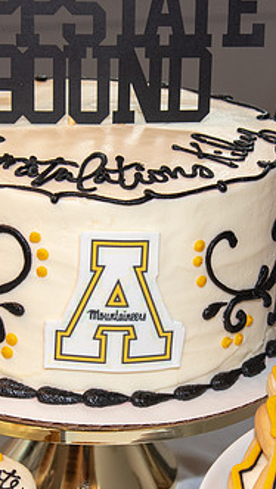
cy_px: 273
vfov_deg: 16.6
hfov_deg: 9.4
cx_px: 151
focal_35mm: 129
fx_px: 1677
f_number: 5.6
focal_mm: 48
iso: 400
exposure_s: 1/60
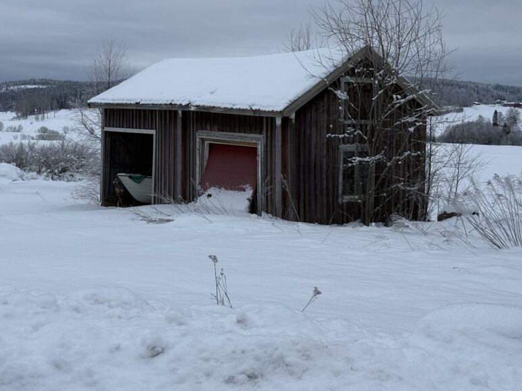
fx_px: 905
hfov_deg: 32.2
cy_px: 166
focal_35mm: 60
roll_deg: -1.5
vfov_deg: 24.4
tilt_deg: -3.5
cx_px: 238
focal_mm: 6.76
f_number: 1.78
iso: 64
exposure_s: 1/1838
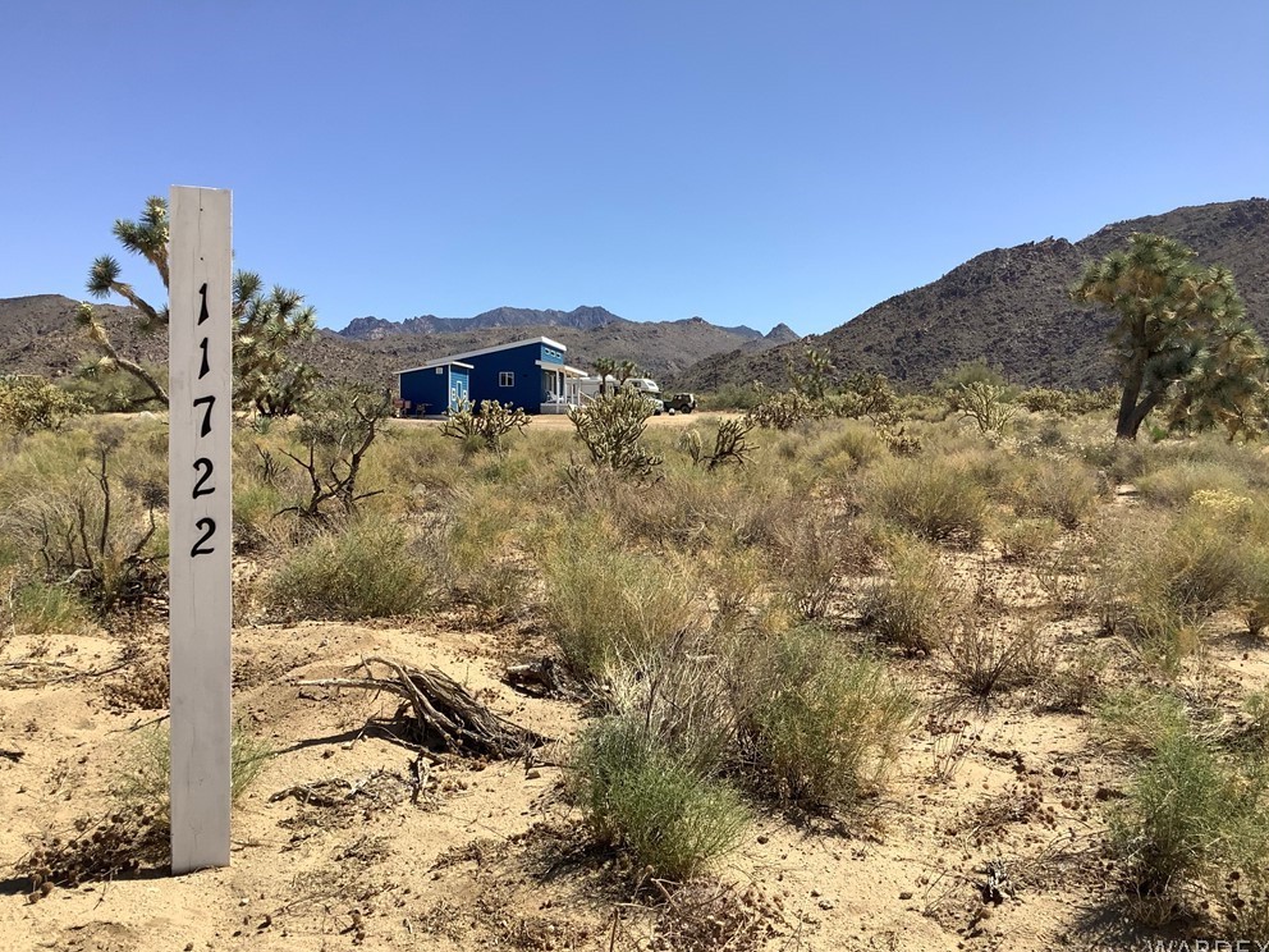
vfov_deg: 44.2
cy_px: 481
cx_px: 624
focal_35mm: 32
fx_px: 1173
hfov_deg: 56.8
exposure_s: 1/1664
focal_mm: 3.3
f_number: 2.4
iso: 25
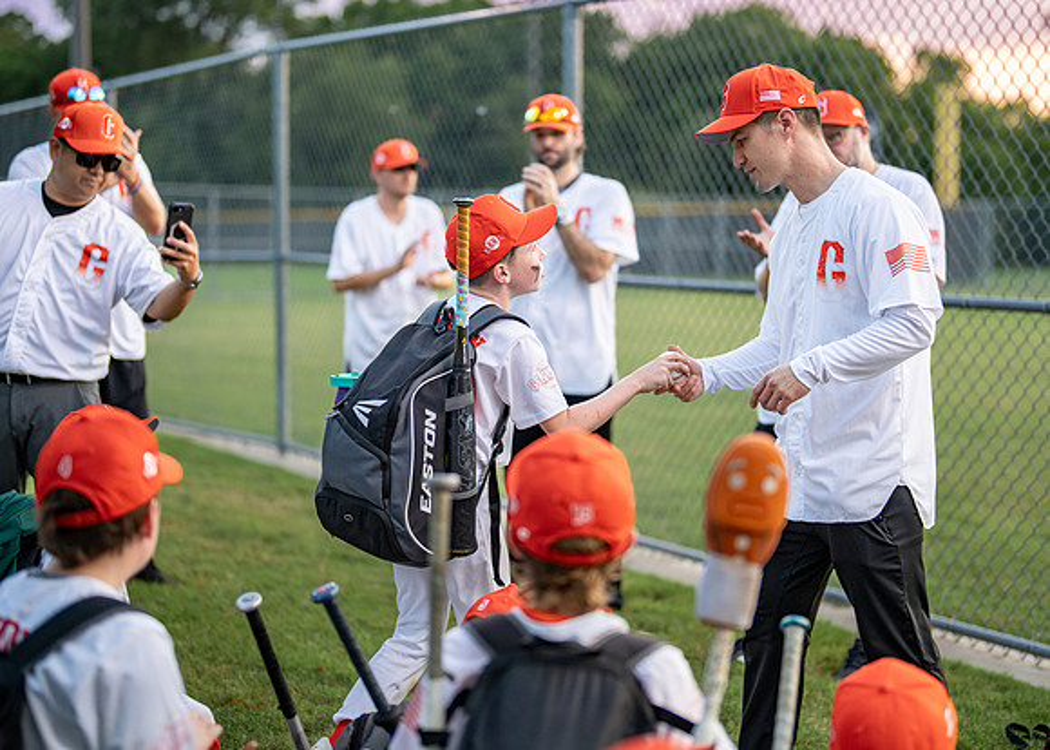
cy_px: 337
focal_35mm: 64
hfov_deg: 30.8
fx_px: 1903
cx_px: 542
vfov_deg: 22.3
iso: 320
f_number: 1.2
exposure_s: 1/1000
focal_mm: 50
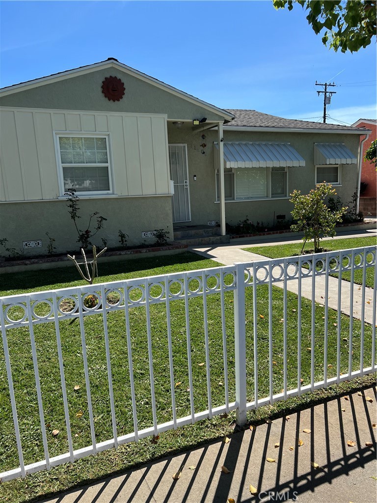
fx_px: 378
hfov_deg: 53.1
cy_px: 252
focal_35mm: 26
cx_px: 188
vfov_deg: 67.3
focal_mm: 5.7
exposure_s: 1/3356
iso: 50
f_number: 1.5
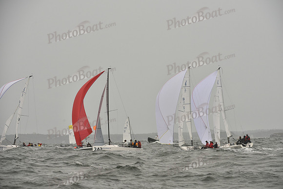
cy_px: 94
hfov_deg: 10.3
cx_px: 142
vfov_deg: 6.9
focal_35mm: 200
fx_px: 1573
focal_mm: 200
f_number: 7.1
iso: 400
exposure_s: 1/1250
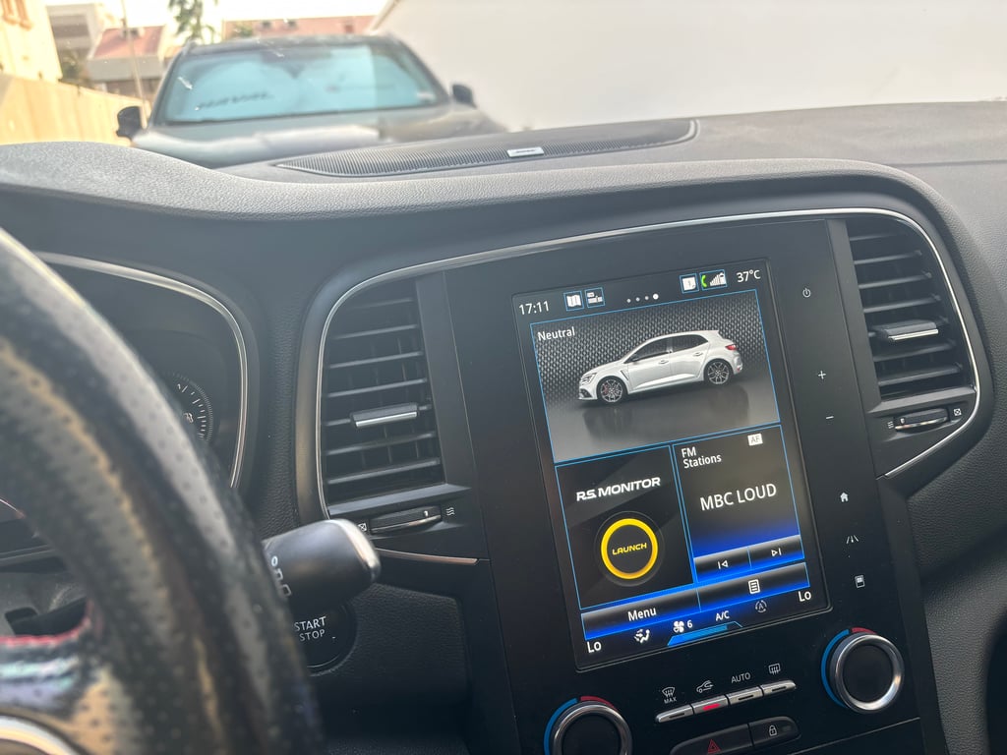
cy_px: 378
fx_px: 756
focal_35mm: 26
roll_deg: +4.7
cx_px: 504
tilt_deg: -19.7
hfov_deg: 67.3
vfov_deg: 53.1
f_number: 1.6
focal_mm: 5.96
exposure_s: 1/121
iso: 50
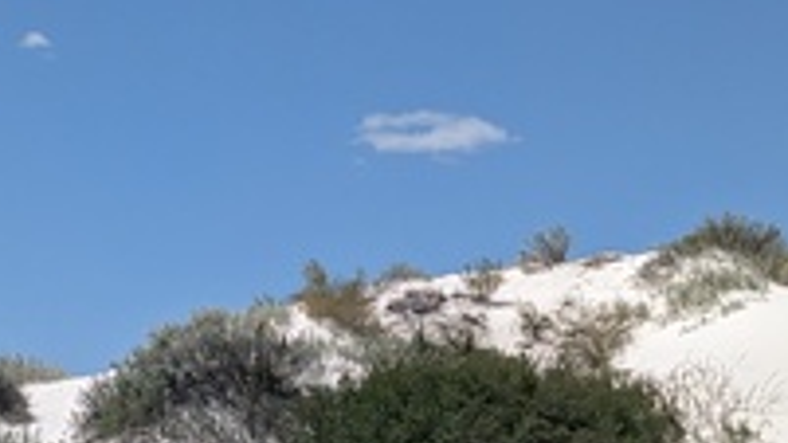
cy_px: 757
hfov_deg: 14.6
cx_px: 157
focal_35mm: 146
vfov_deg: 8.1
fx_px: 3050
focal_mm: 6.81
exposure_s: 1/4219
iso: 48
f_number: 1.85
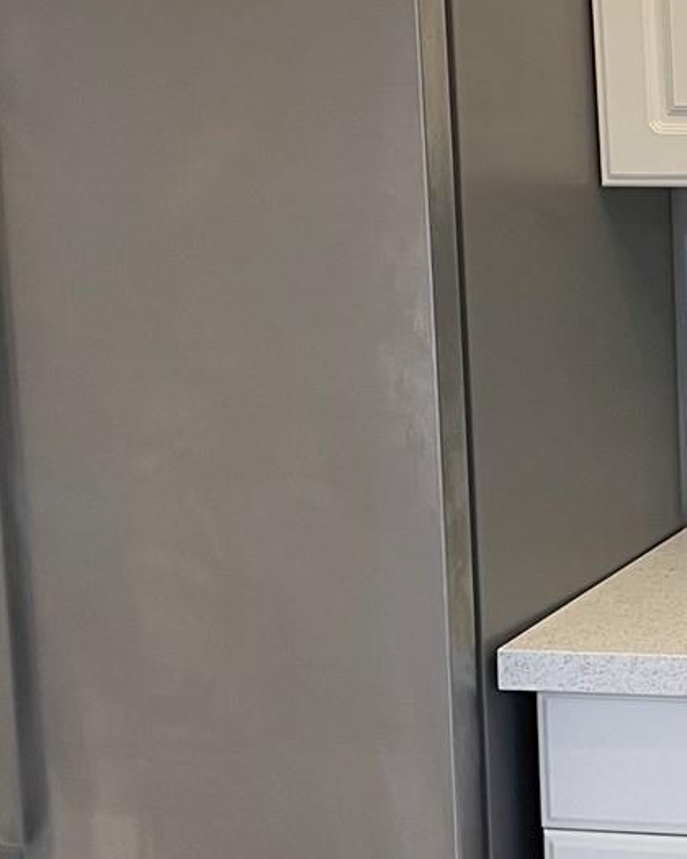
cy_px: 381
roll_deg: +0.9
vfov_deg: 19.4
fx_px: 2516
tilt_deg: -9.5
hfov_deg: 14.5
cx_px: 1042
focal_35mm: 99
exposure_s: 1/60
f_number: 1.6
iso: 80
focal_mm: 4.2
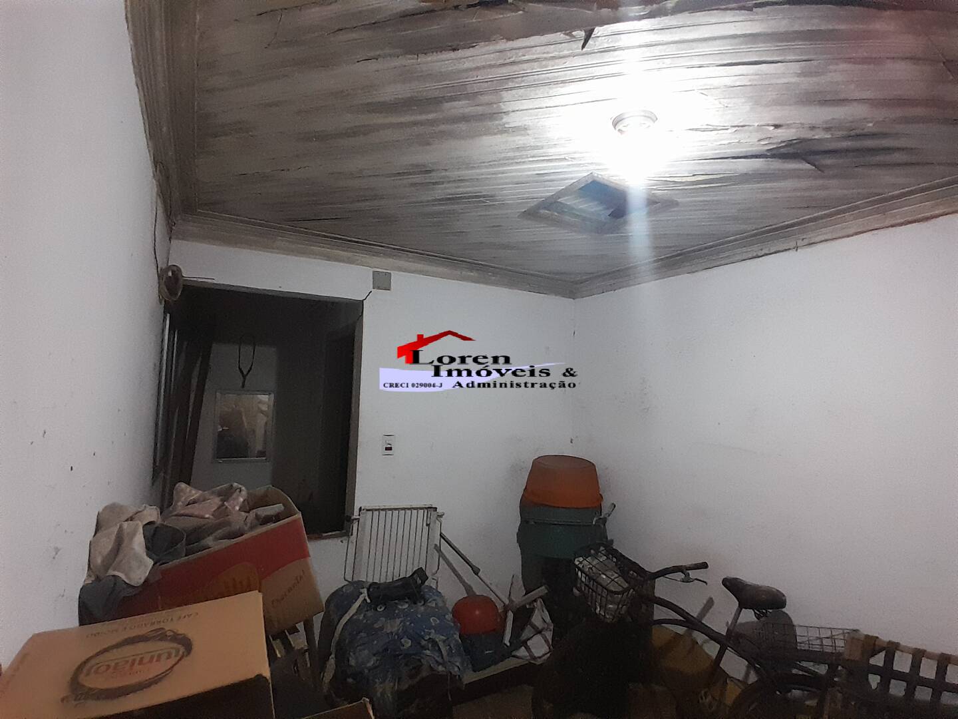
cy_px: 360
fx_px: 470
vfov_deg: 74.7
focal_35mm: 17
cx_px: 479
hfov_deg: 91.0
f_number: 2.2
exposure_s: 1/20
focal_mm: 1.46
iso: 500
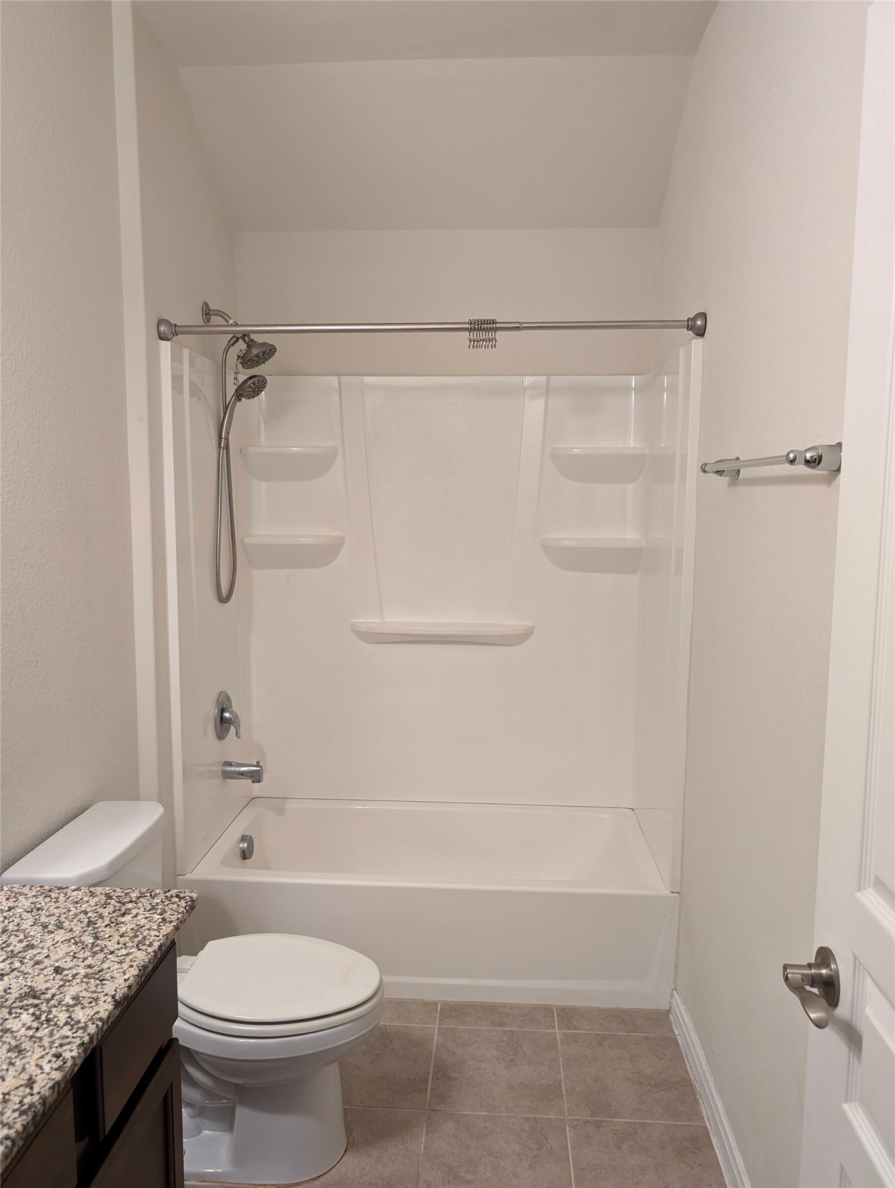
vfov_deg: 71.5
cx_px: 448
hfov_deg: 57.0
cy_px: 594
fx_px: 825
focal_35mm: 24
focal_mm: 6.9
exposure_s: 1/24
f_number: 1.68
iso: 447
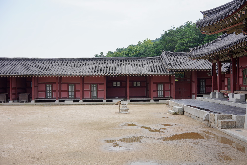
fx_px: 240
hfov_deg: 54.4
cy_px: 82
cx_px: 124
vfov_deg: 37.9
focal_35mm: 35
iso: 200
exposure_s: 1/125
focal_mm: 35
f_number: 11
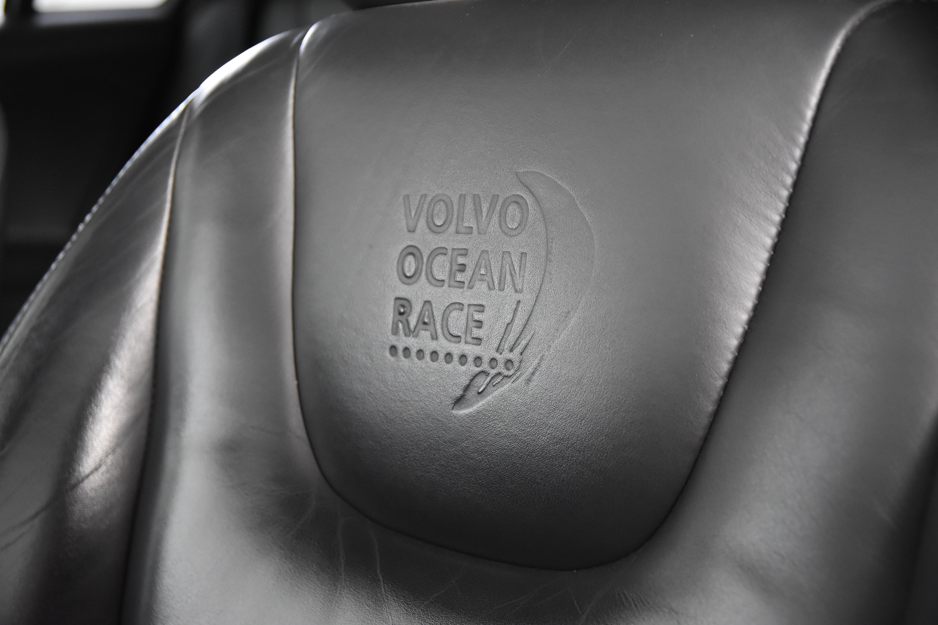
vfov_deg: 28.9
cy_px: 312
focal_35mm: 46
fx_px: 1211
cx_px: 469
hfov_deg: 42.3
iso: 2500
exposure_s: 1/50
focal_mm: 31
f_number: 3.3
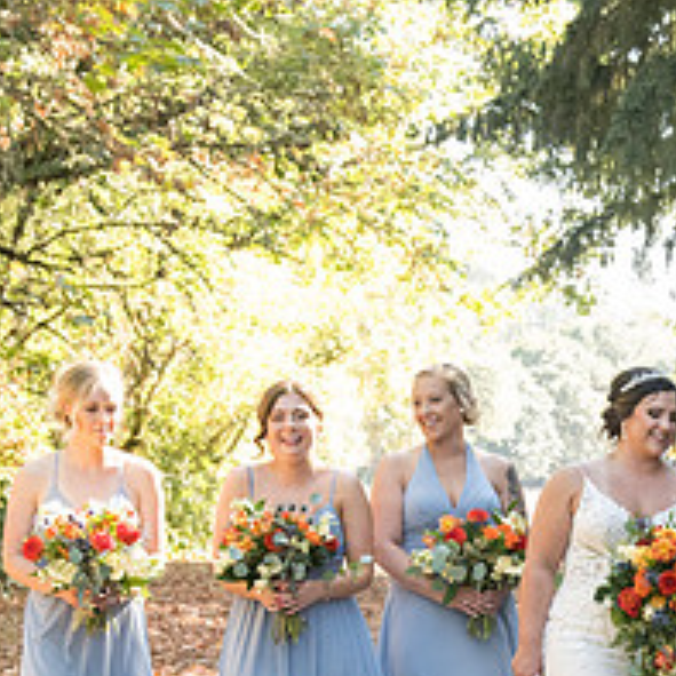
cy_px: 693
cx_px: 640
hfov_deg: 14.0
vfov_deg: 13.9
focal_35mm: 123
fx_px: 2718
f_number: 5
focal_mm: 40
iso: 1600
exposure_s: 1/320
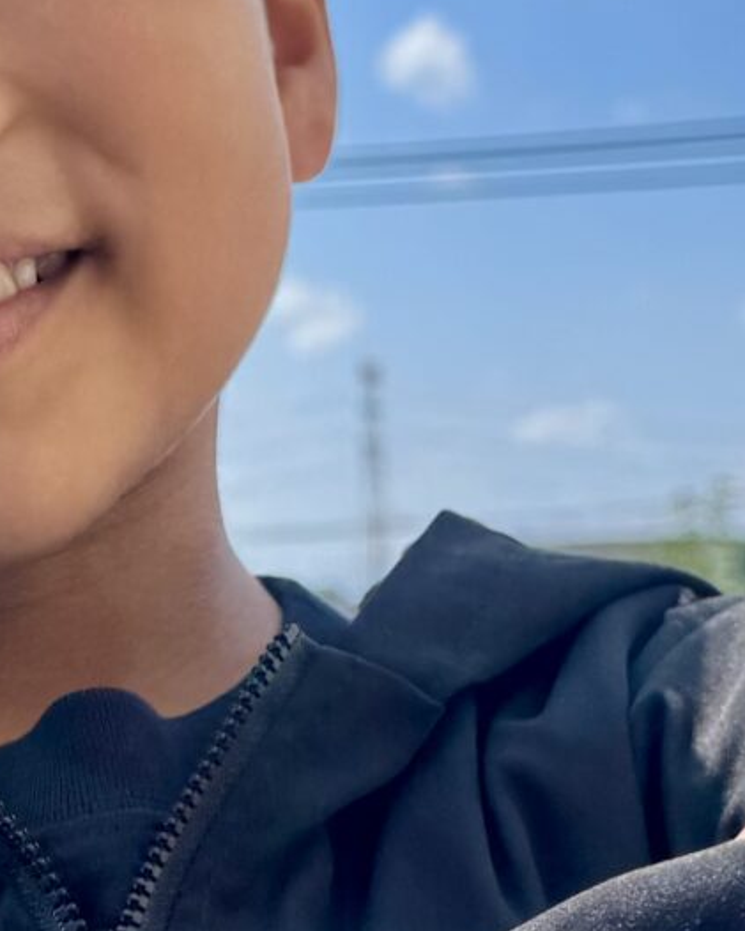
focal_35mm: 114
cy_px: 437
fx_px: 3141
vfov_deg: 16.9
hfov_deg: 13.3
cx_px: -73
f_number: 1.78
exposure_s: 1/2833
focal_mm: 6.76
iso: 80
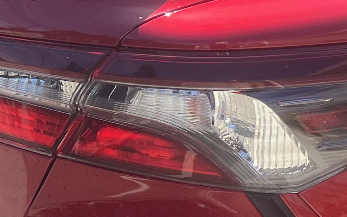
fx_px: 1126
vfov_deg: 10.9
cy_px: 231
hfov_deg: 16.2
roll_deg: -2.8
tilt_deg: -20.5
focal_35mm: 119
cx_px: 503
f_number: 1.5
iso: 50
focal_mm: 5.7
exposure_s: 1/1058
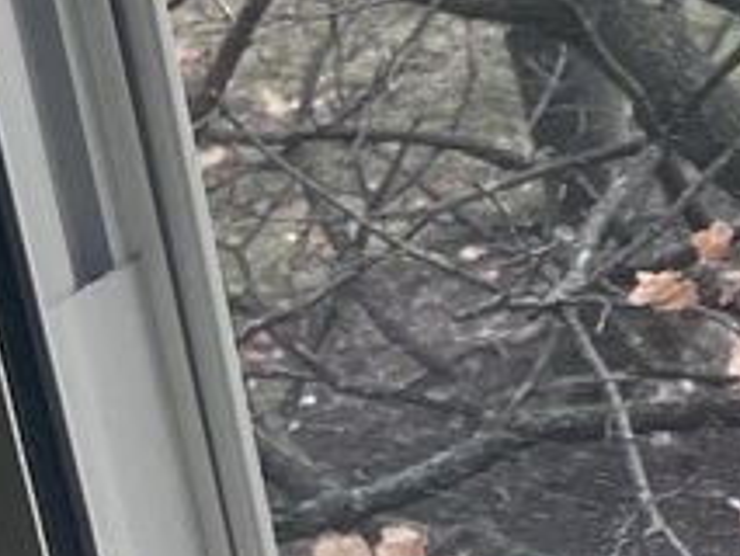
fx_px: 3765
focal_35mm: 176
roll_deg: +2.4
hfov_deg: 8.6
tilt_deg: -14.2
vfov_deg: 7.7
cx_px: 2484
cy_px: -910
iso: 40
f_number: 1.5
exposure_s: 1/235
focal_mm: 5.7
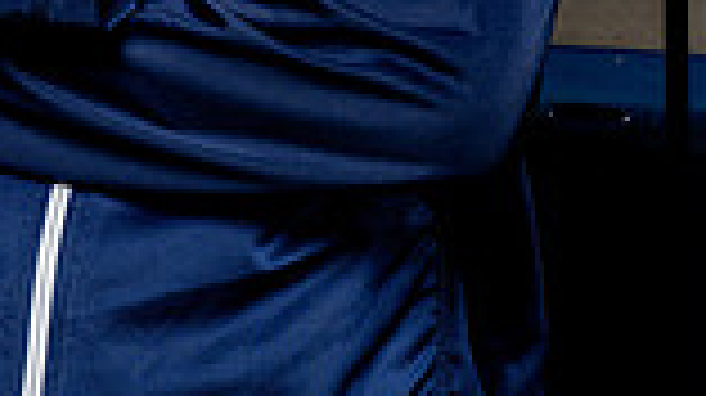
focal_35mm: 165
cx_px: 193
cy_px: -540
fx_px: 3086
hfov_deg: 13.0
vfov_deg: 6.9
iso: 320
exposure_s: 1/250
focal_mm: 55
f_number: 8
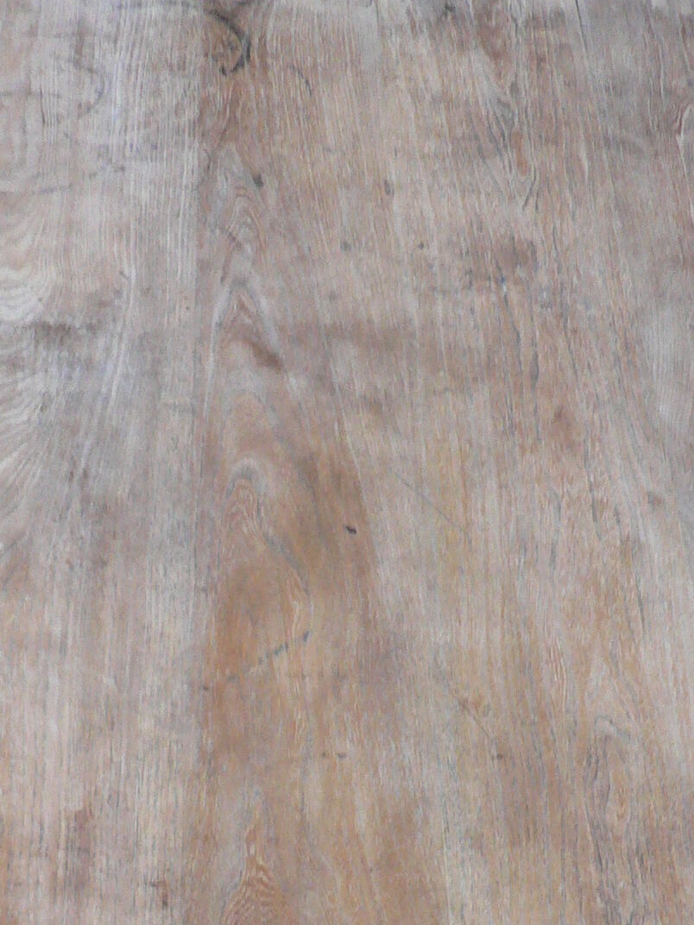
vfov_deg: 21.9
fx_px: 2299
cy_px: 944
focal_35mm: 86
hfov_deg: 17.2
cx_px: 366
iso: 200
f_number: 2.8
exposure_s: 1/30
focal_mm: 6
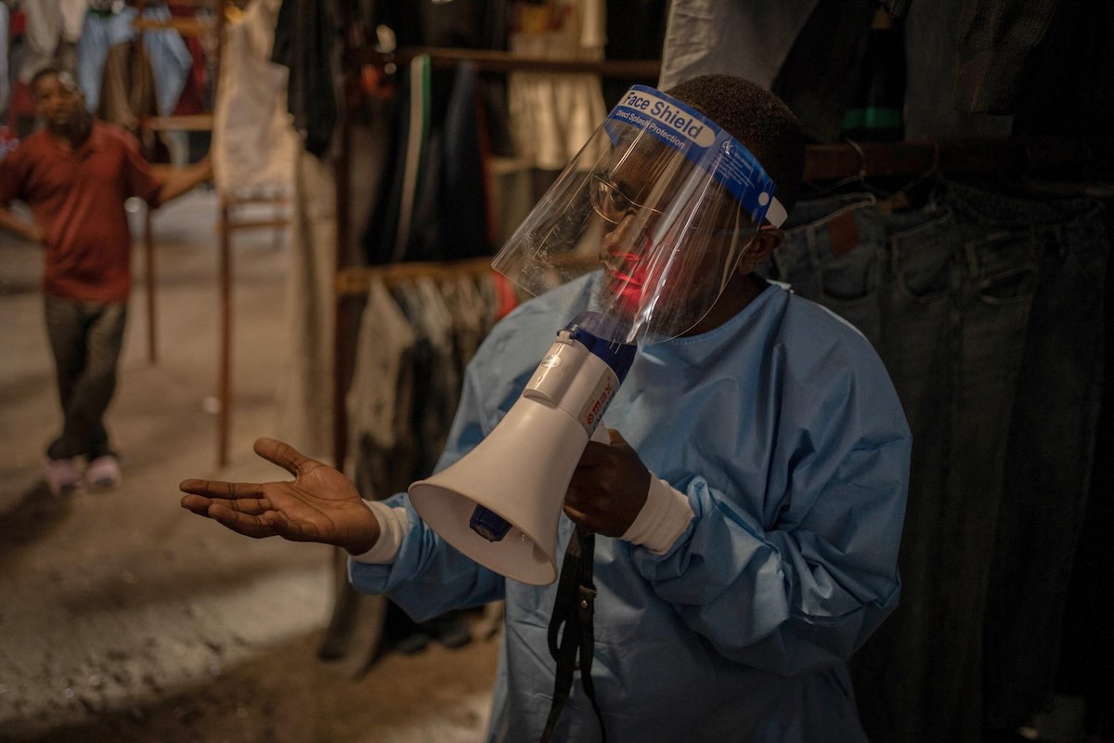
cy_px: 372
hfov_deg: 54.4
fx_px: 1083
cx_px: 557
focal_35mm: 35
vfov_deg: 37.9
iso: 1250
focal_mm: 35
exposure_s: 1/80
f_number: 1.8
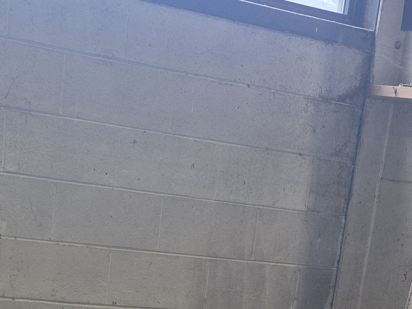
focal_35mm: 88
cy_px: 510
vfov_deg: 15.1
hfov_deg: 22.2
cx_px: 248
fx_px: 1047
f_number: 1.8
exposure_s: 1/180
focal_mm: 5.4
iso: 50
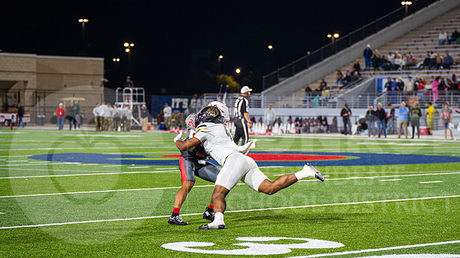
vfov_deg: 10.3
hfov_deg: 18.3
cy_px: 161
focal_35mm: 117
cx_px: 249
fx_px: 1427
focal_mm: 101
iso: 3200
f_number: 3.2
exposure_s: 1/1600
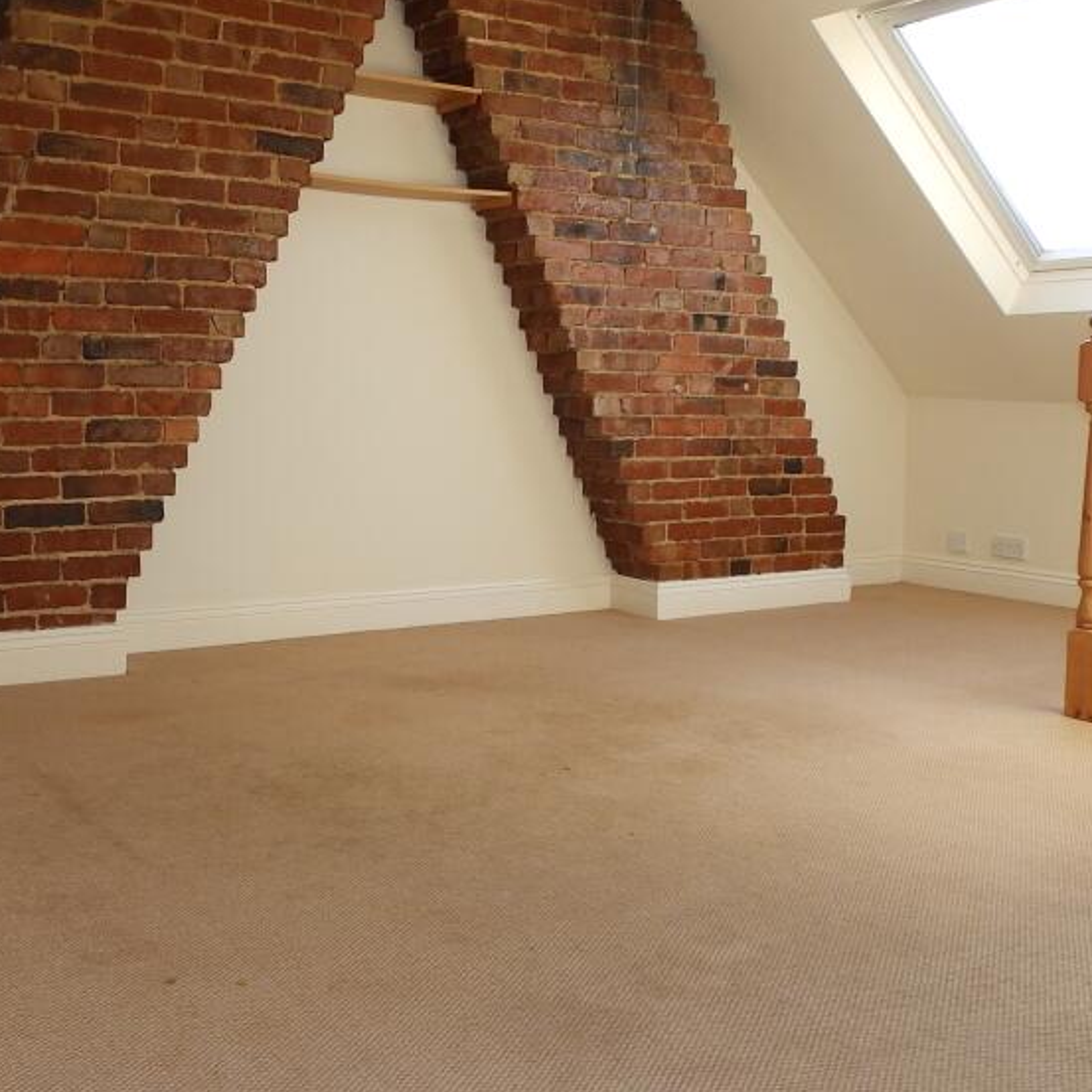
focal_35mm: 36
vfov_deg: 46.0
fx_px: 1285
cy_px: 494
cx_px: 429
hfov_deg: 45.8
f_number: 3.4
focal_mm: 4
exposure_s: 1/100
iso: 80
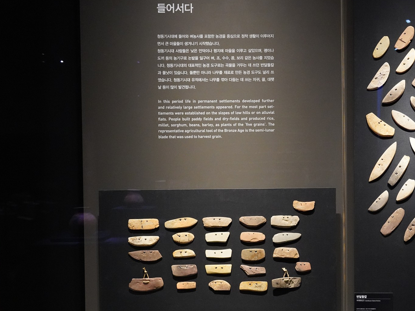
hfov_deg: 36.4
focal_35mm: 52
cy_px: 150
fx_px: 623
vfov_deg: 28.0
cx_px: 280
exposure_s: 1/100
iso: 6400
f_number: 5
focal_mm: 37
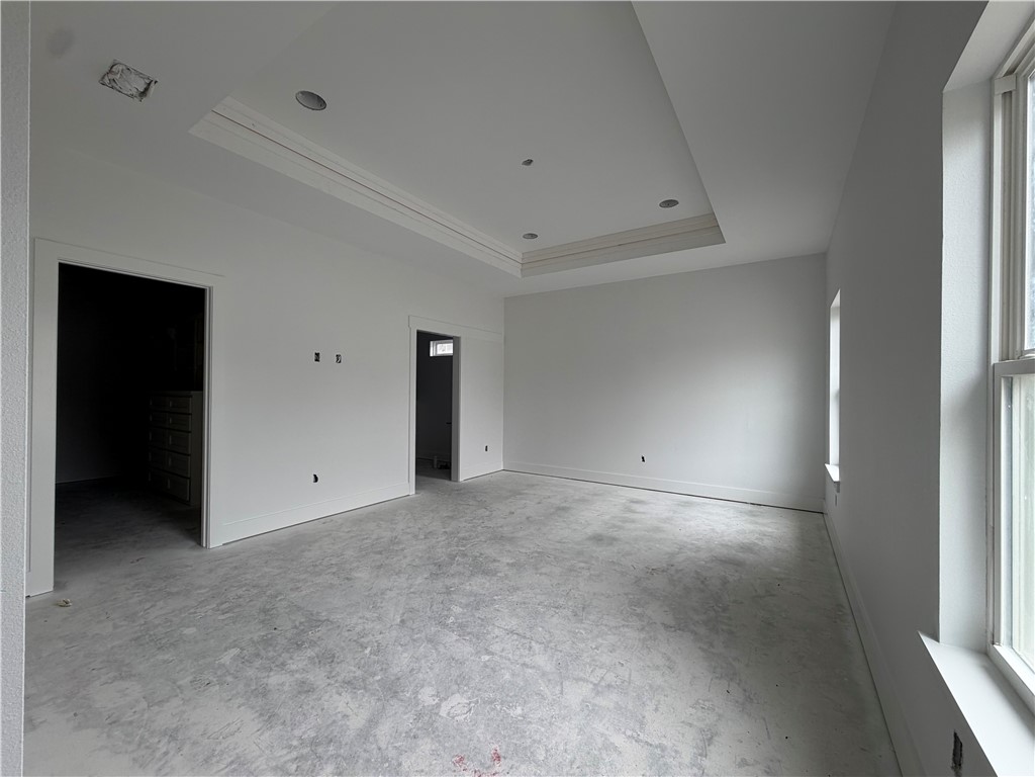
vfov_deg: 85.7
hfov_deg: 102.1
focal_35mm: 14
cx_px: 518
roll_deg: -0.2
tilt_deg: +0.7
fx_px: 419
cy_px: 388
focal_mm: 2.22
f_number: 2.2
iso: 40
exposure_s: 1/139
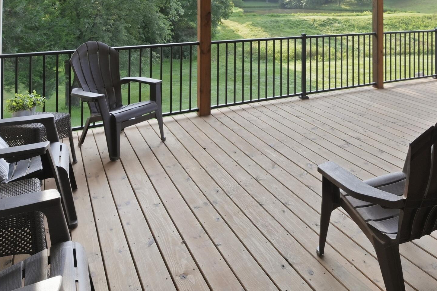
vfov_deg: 40.5
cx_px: 289
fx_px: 352
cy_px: 14
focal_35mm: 29
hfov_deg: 62.2
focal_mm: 14
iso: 320
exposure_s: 1/160
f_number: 4
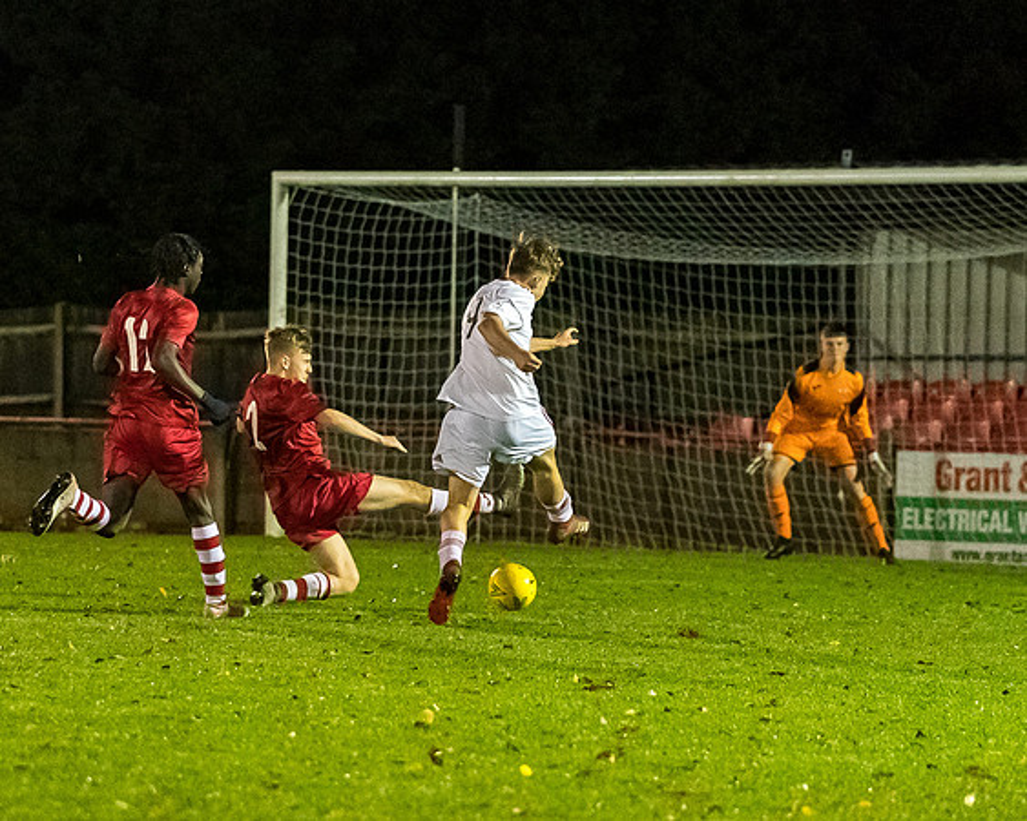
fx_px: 7498
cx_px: 331
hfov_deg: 7.8
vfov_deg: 6.3
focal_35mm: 247
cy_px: 466
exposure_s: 1/1000
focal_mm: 113
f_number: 2.8
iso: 6400
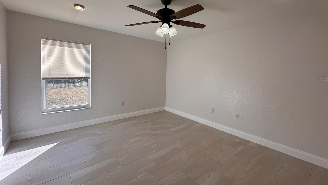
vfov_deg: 66.8
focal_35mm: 16
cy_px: 79
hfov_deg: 99.3
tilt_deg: -2.0
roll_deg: -1.7
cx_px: 169
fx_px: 139
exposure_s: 1/246
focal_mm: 2.22
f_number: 2.2
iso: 40
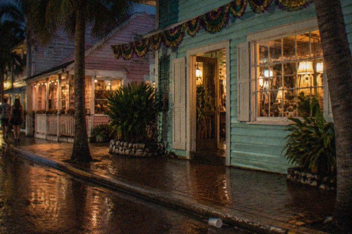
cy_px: 117
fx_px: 342
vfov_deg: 37.8
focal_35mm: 35
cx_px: 176
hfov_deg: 54.5
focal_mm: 35
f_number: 7.1
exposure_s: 1/20
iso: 3200
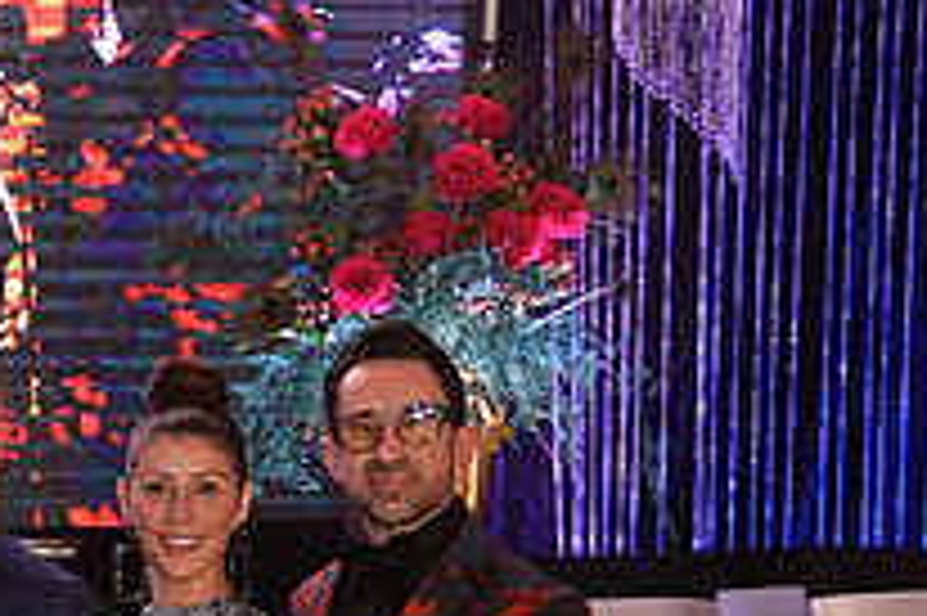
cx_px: -162
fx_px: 2753
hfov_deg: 18.2
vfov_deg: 12.4
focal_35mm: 107
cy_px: 789
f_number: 4.5
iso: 5000
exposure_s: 1/250
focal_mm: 38
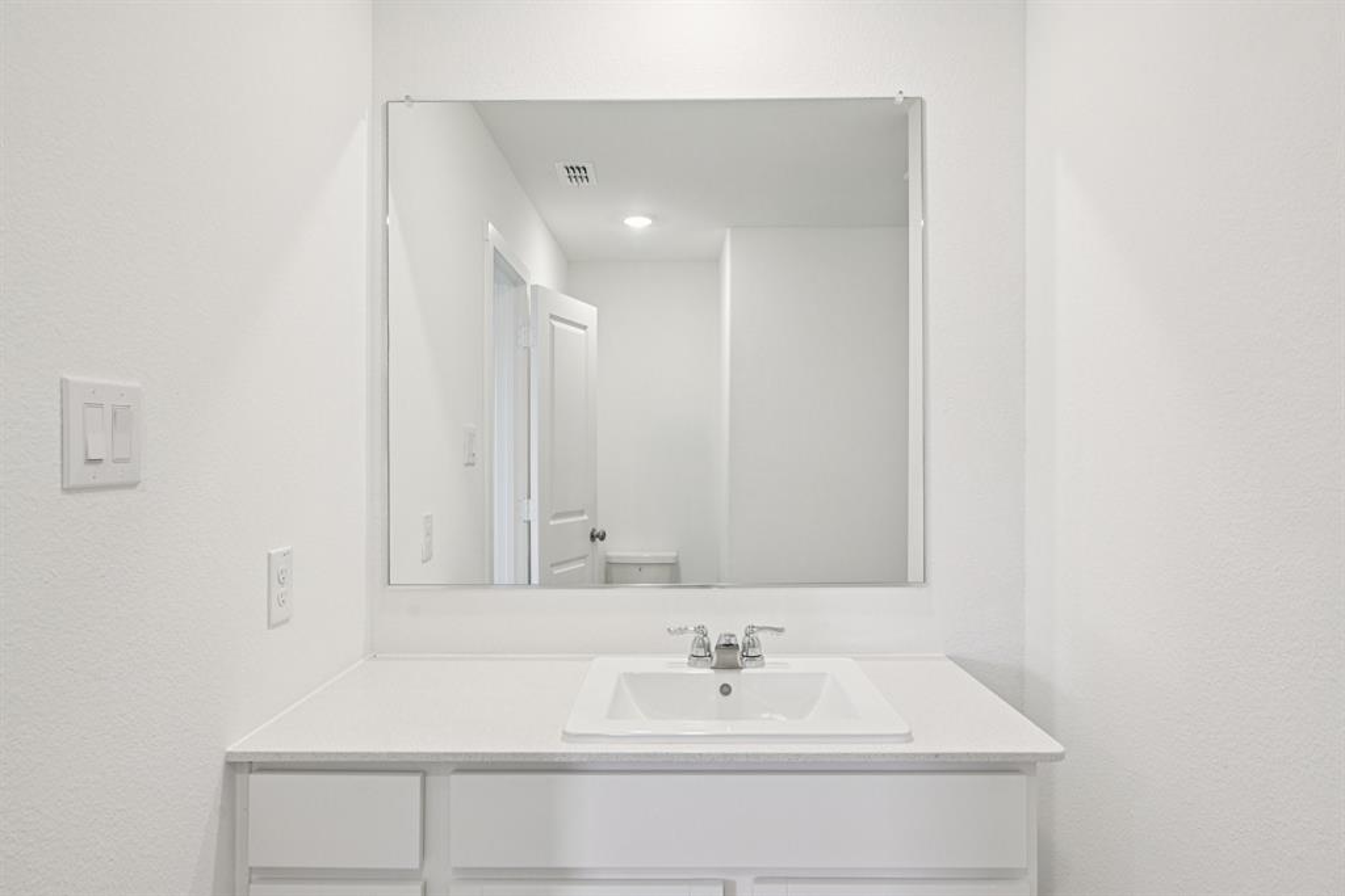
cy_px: 448
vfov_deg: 60.7
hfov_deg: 82.6
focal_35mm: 20
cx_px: 672
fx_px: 766
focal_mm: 20.5
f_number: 8
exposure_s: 1/30
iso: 400
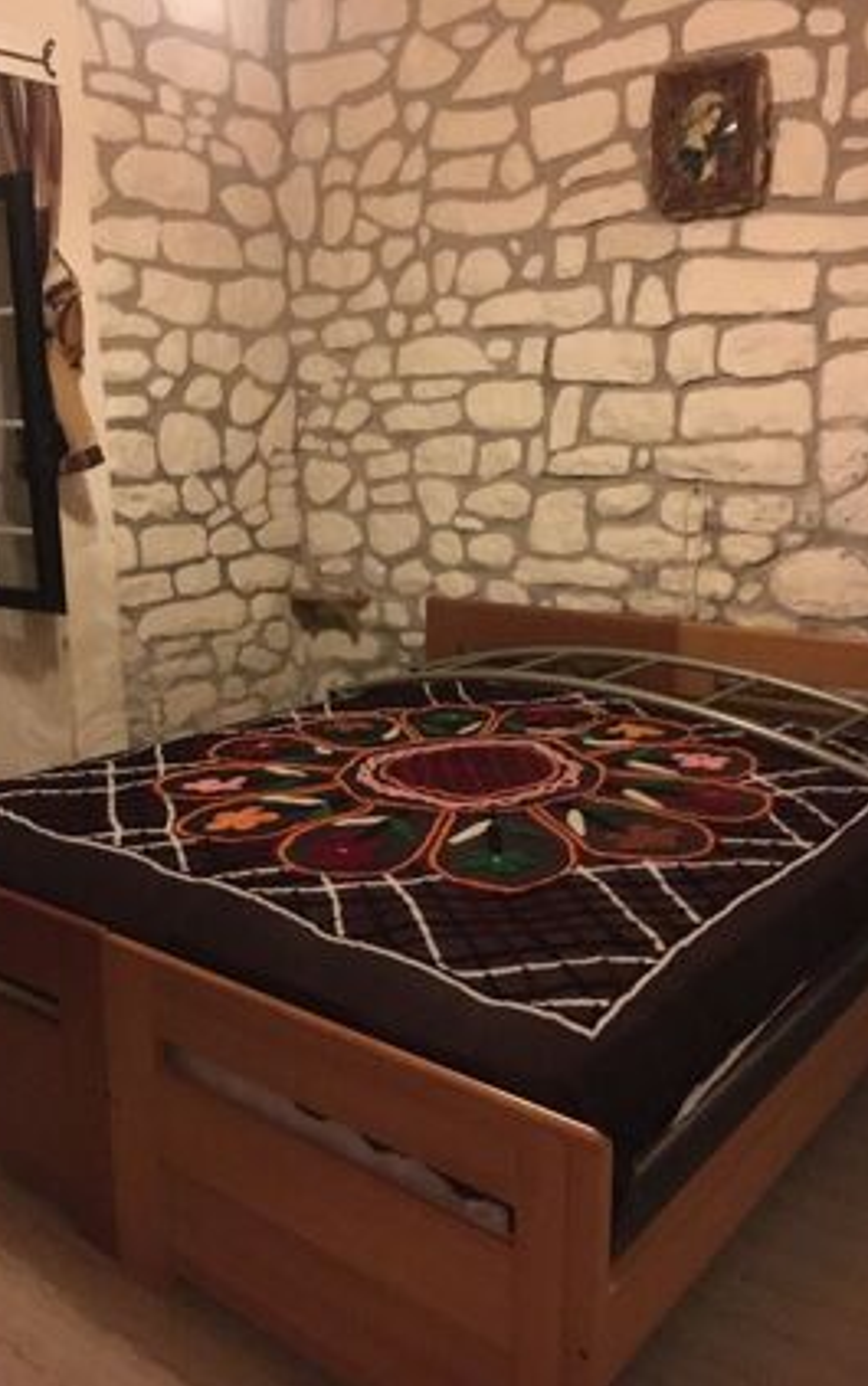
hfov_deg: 40.6
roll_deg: +0.7
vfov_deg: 61.2
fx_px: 1171
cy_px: 696
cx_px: 373
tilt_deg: -13.4
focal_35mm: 31
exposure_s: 1/17
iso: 1000
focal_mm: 4.15
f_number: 2.2
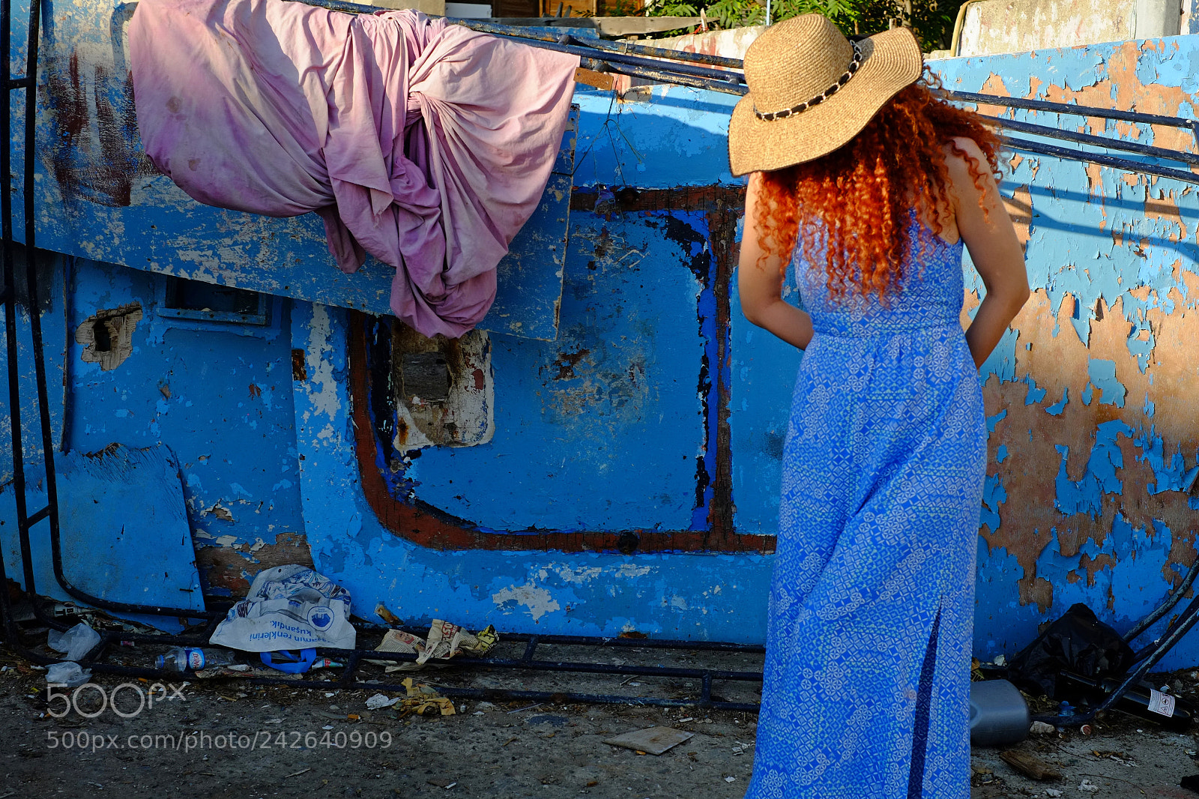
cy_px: 400
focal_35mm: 53
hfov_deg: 37.5
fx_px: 1765
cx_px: 600
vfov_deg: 25.5
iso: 400
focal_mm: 35
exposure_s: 1/750
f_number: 5
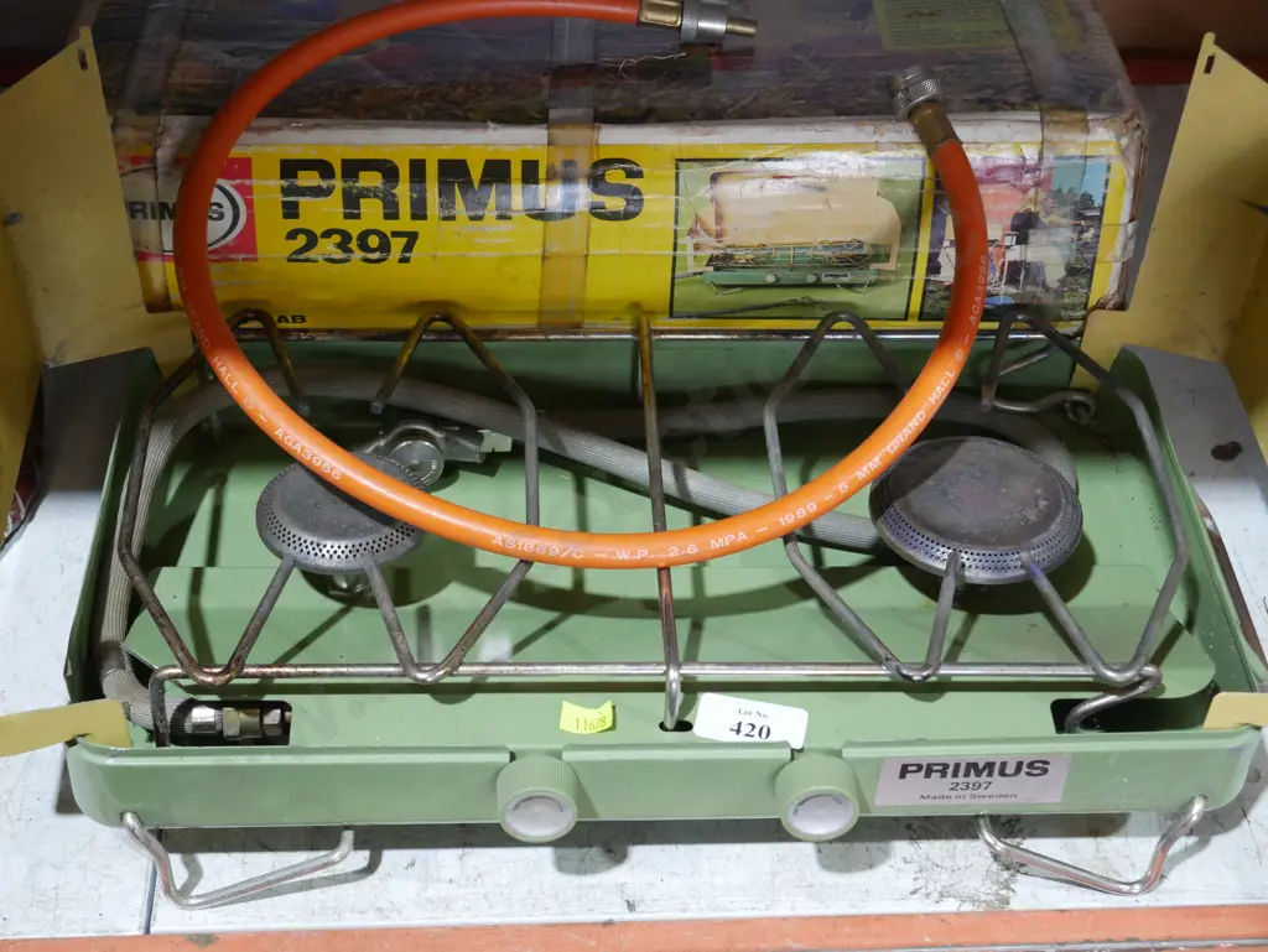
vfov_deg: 24.4
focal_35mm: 60
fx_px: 2199
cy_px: 476
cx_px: 634
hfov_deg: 32.2
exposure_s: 1/60
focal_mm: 30
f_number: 5.4
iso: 1600
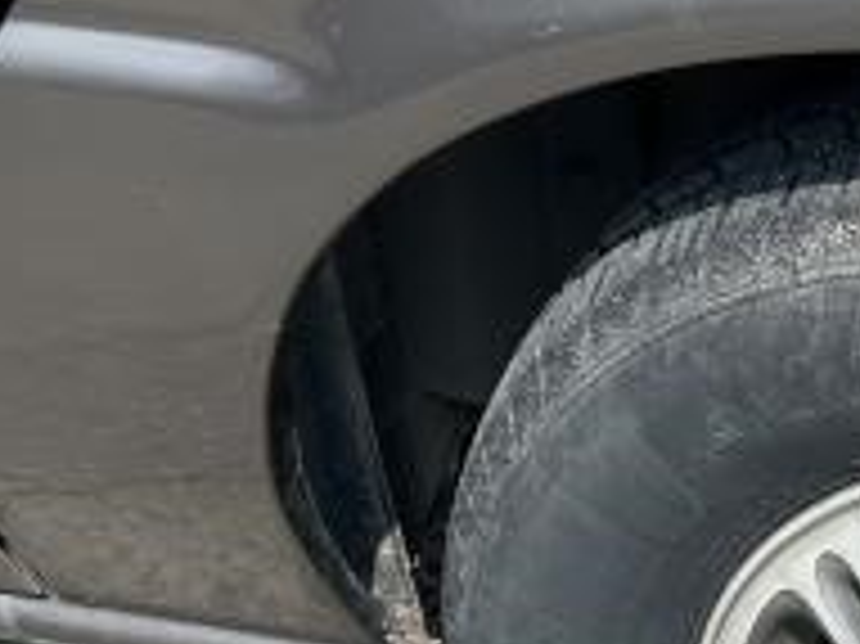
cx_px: 1211
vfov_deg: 13.5
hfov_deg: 16.7
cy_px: 446
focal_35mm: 109
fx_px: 2706
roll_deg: +2.2
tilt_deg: -36.7
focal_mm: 5.7
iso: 50
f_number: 1.5
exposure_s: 1/2513
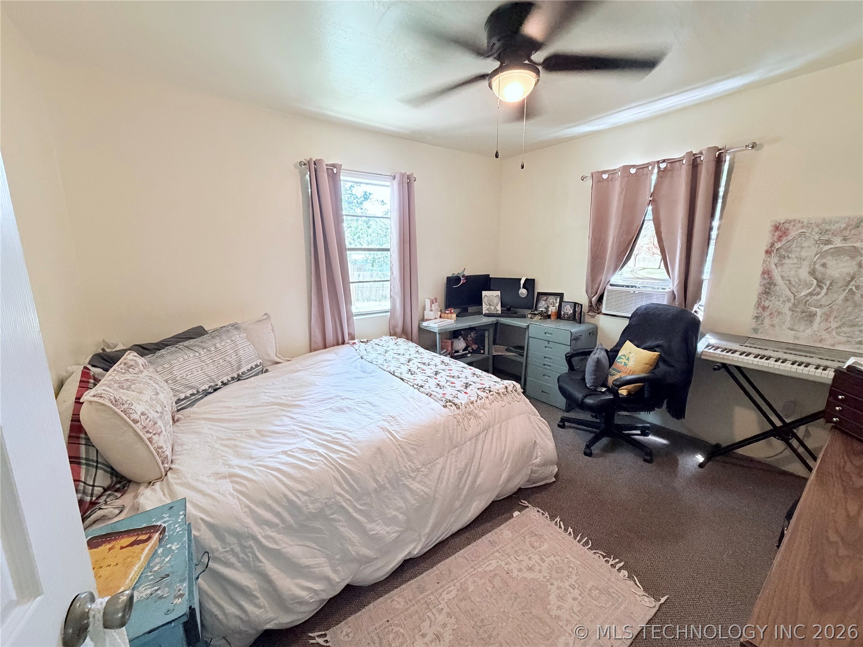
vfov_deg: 85.7
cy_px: 324
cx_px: 432
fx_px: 349
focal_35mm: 14
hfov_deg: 102.1
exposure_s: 1/60
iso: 500
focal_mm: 2.22
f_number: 2.2
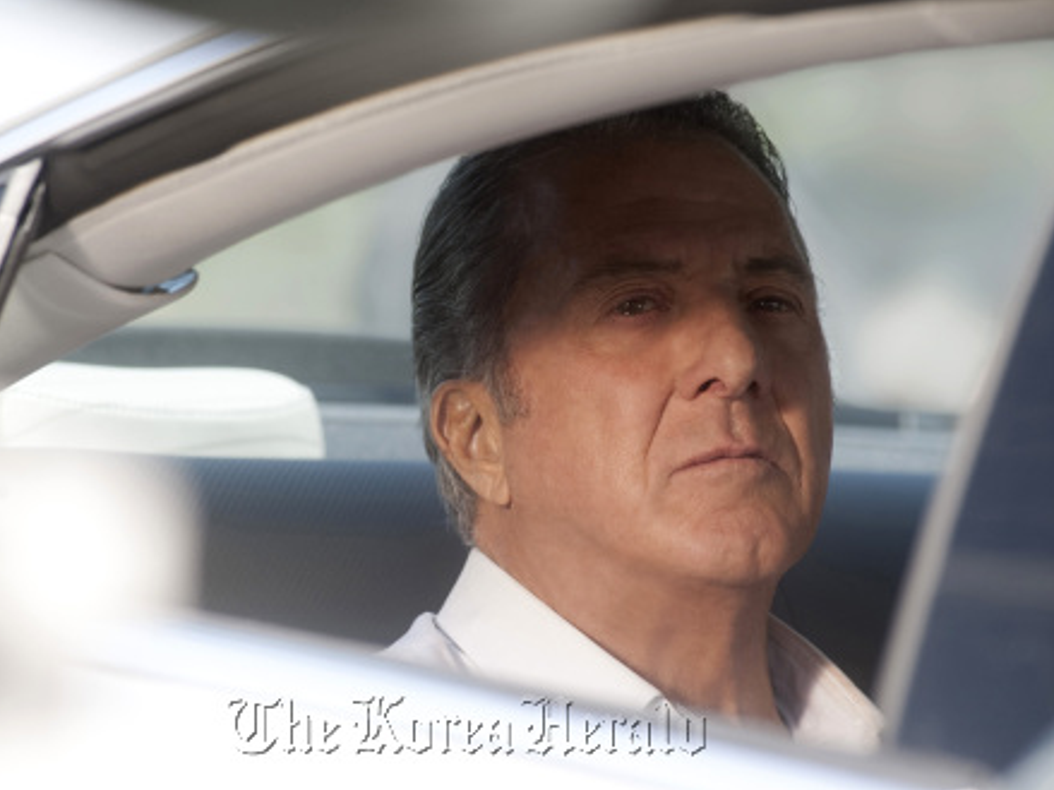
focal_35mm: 197
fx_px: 5997
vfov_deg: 7.5
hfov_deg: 10.0
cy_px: 394
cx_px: 466
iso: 500
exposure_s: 1/500
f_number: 7.1
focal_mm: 180
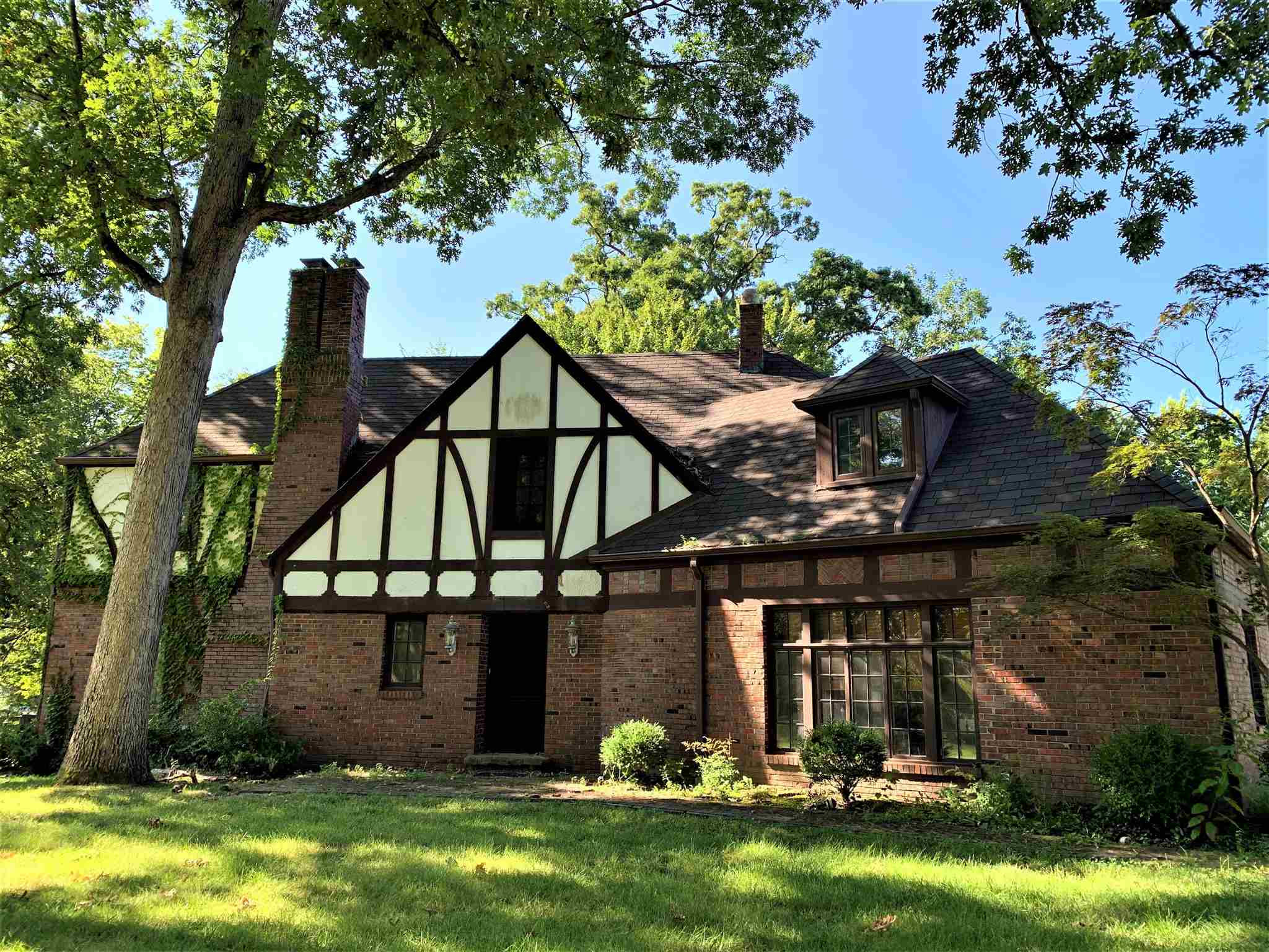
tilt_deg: +12.1
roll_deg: -1.4
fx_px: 953
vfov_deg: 53.1
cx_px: 634
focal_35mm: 26
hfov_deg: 67.3
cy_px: 476
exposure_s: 1/368
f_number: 1.8
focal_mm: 4.25
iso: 25
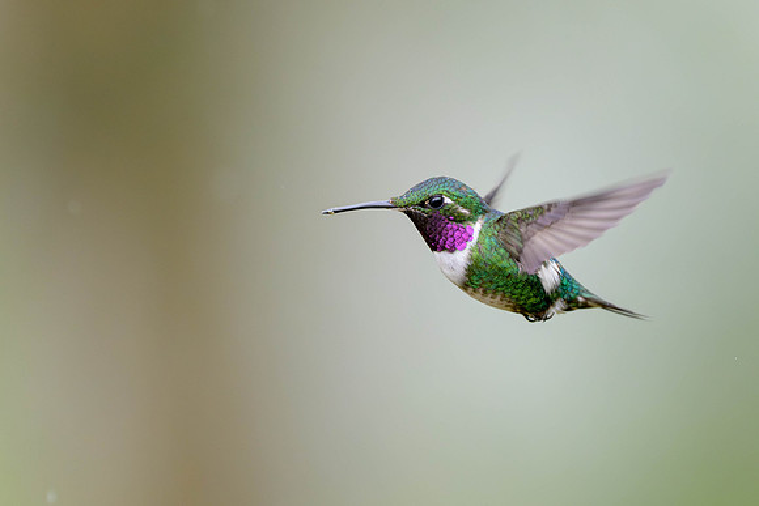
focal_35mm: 743
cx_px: 318
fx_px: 15662
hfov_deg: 2.8
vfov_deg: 1.9
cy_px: 375
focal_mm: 400
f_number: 4
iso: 2800
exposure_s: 1/2000
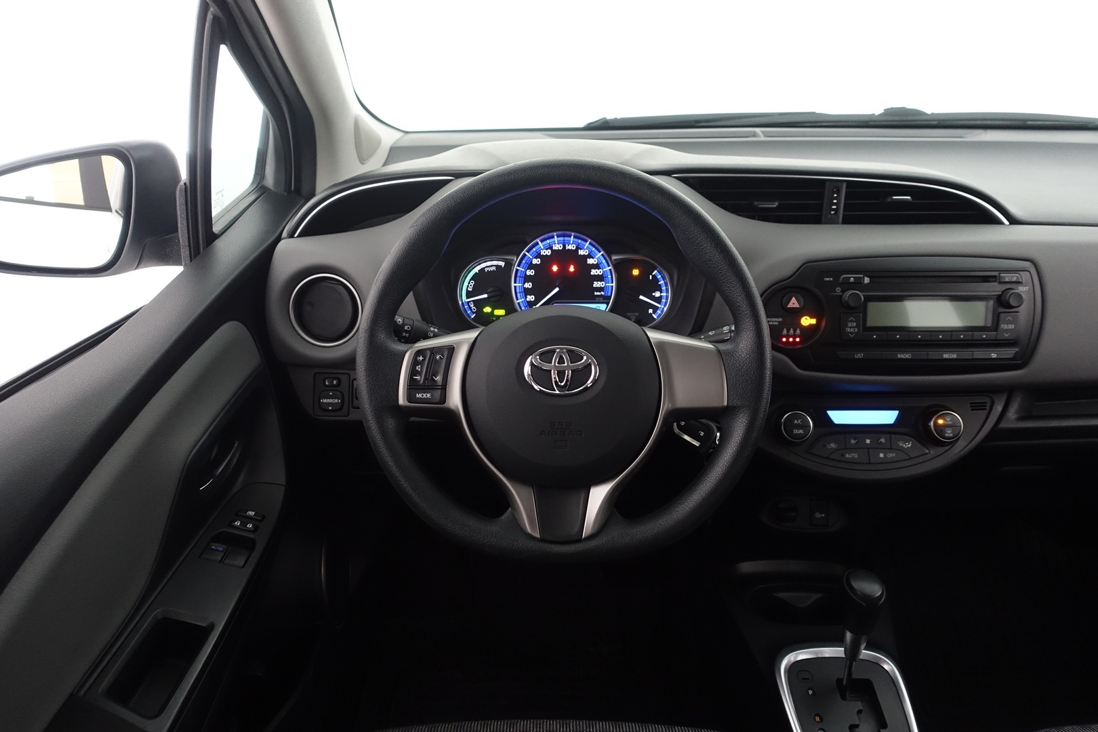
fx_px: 732
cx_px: 549
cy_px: 366
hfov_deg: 73.7
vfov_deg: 53.1
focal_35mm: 24
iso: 1000
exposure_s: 1/30
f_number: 2.5
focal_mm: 8.8
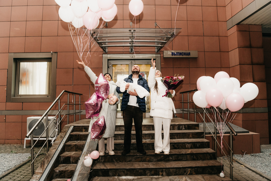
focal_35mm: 24
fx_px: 181
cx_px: 136
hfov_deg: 73.7
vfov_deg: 53.1
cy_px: 90
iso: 1000
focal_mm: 24
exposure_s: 1/160
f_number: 4
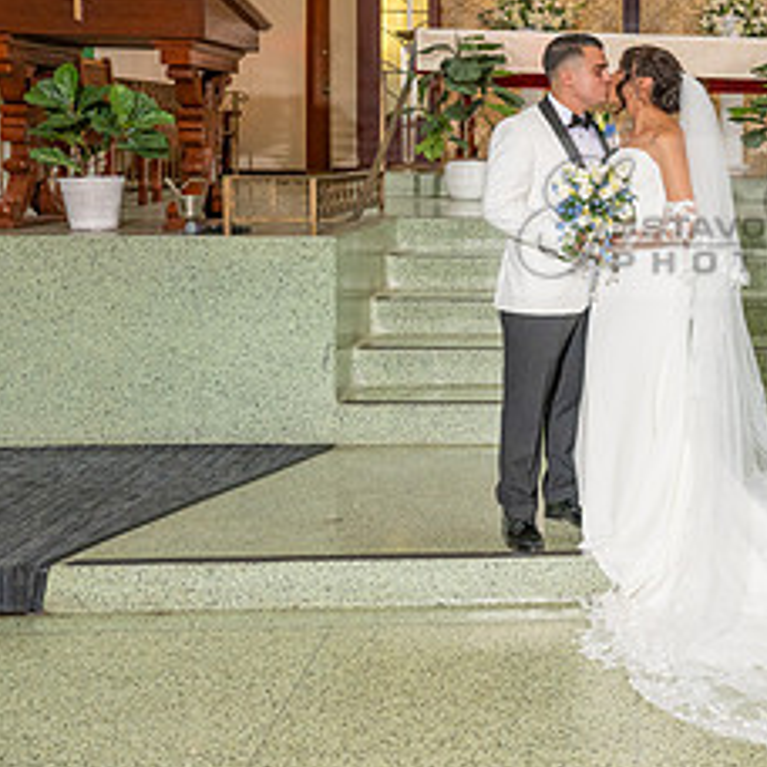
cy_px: 217
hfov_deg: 30.3
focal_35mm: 52
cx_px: 780
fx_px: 1304
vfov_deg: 32.3
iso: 800
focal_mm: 24
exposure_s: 1/160
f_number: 5
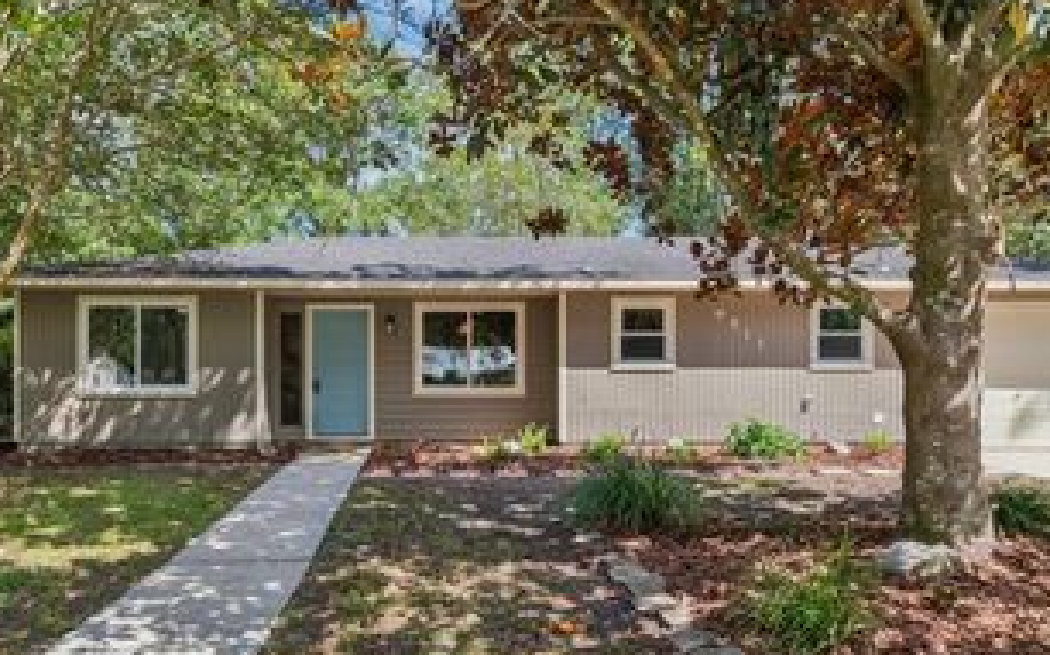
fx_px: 715
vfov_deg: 49.0
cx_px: 446
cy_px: 389
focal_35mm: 25
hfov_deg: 72.1
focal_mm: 10
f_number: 8
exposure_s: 1/80
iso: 200
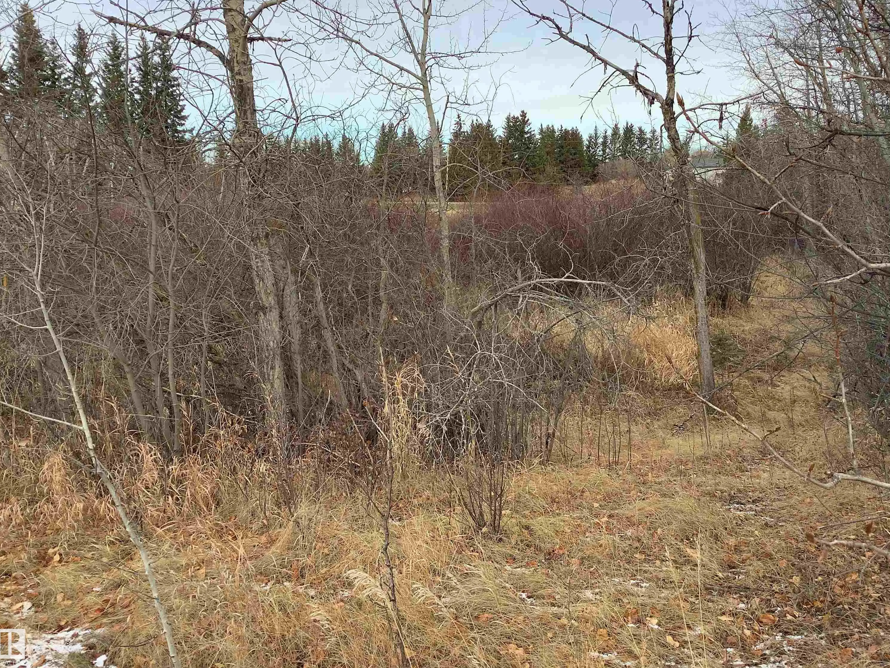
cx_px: 454
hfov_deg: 56.8
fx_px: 823
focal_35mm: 32
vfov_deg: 44.2
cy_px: 325
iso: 25
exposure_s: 1/268
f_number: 2.4
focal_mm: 3.3
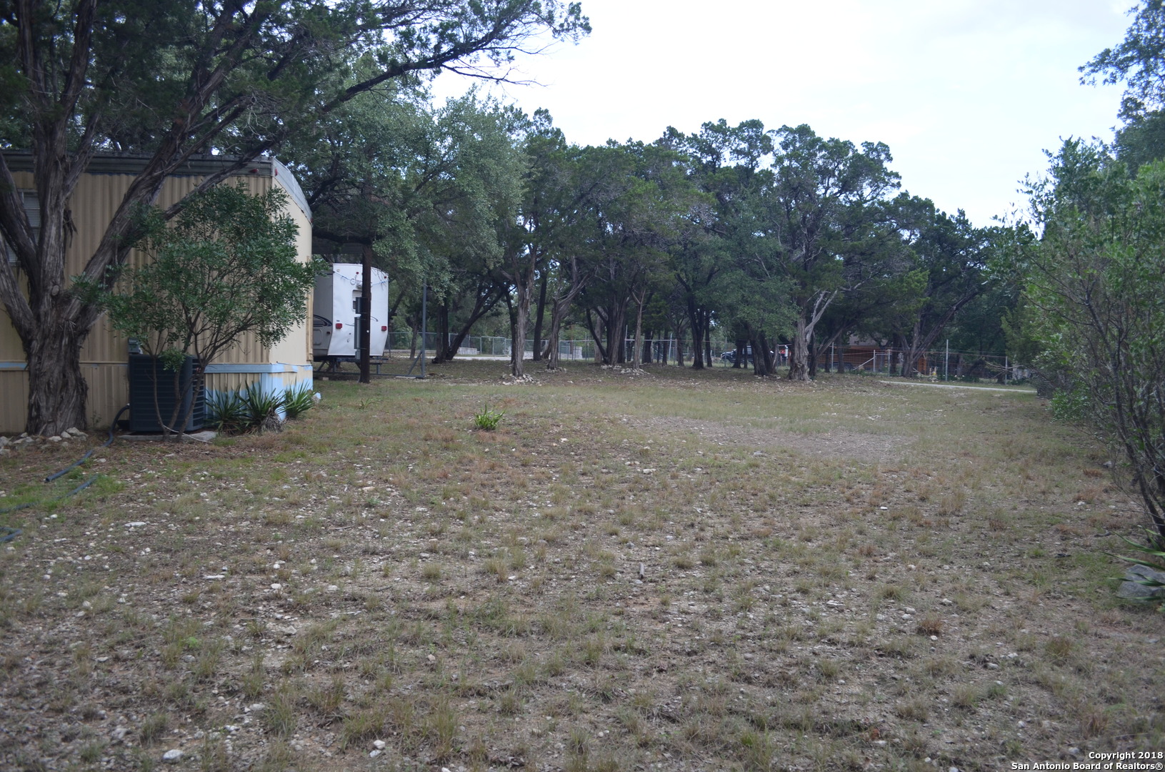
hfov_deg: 67.5
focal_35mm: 27
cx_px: 582
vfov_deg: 47.7
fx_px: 872
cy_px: 386
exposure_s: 1/125
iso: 220
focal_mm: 18
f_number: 5.6
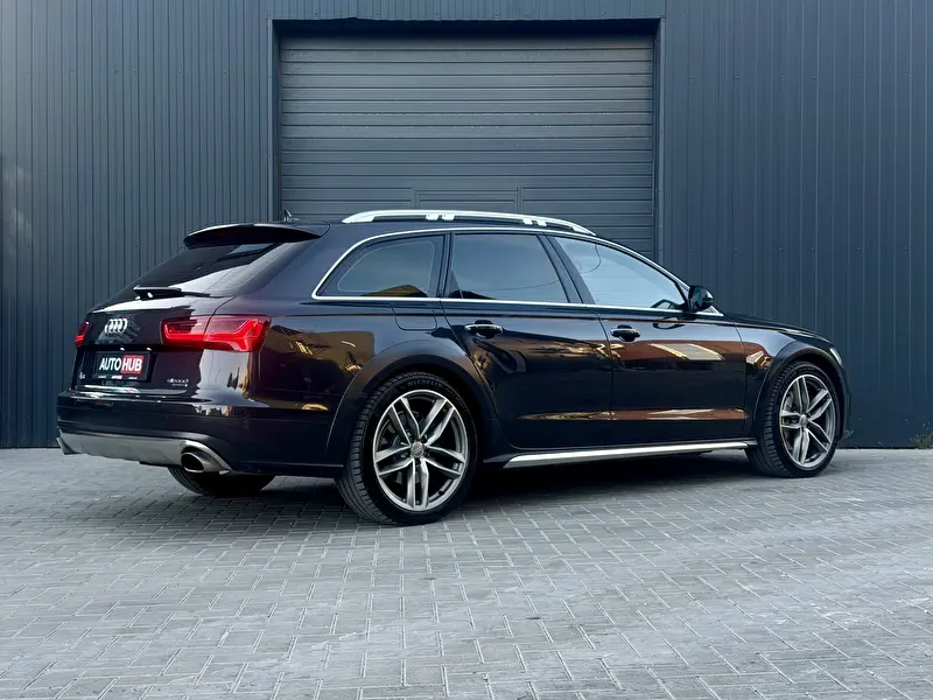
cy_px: 350
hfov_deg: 39.7
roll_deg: +0.4
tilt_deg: -0.5
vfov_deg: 30.3
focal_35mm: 48
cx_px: 466
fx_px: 1294
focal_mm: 6.76
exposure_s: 1/223
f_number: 1.78
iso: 64
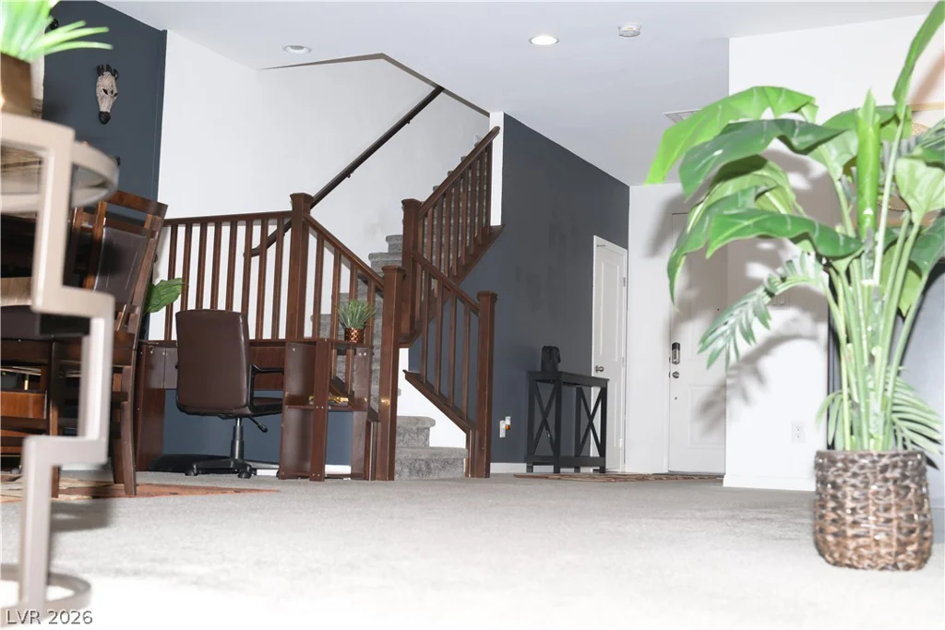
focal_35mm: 44
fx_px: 1155
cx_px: 472
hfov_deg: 44.5
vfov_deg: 30.5
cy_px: 315
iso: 320
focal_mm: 44
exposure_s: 1/60
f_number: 5.6
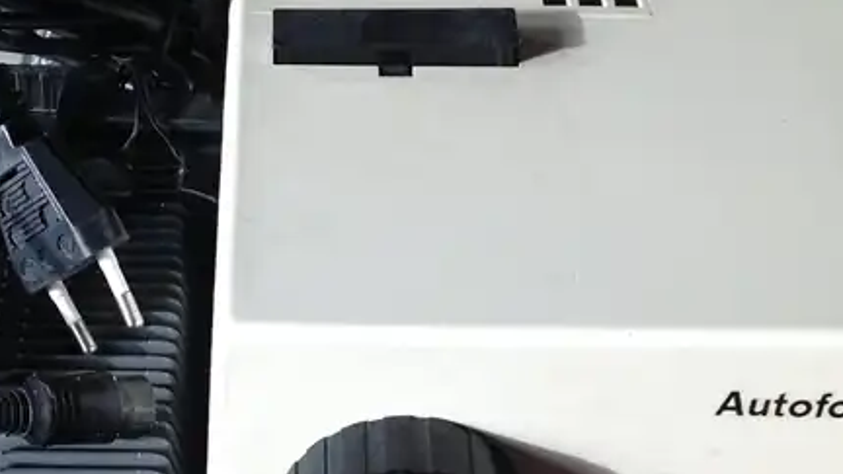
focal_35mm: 88
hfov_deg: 24.0
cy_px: 486
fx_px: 1967
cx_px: 244
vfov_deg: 13.5
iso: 64
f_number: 2.4
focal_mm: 4.28
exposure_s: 1/120
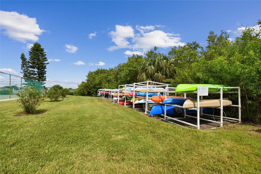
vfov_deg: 77.3
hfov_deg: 100.4
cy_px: 87
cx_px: 130
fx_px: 109
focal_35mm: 15
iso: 100
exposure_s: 1/200
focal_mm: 10
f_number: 7.1
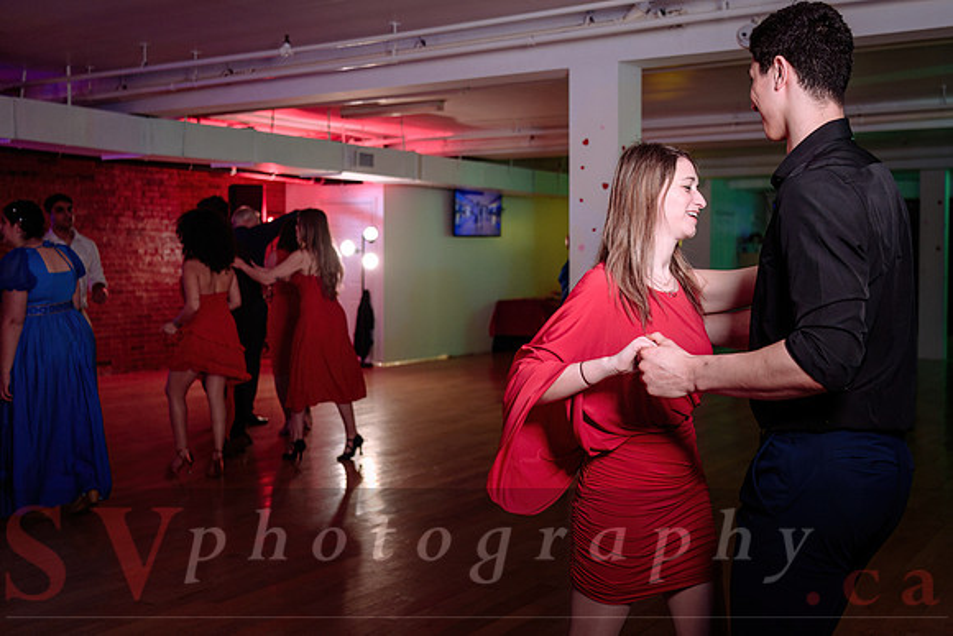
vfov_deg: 33.2
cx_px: 532
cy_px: 281
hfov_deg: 48.1
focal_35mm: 40
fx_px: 1065
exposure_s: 1/160
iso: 640
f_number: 2.8
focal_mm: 36
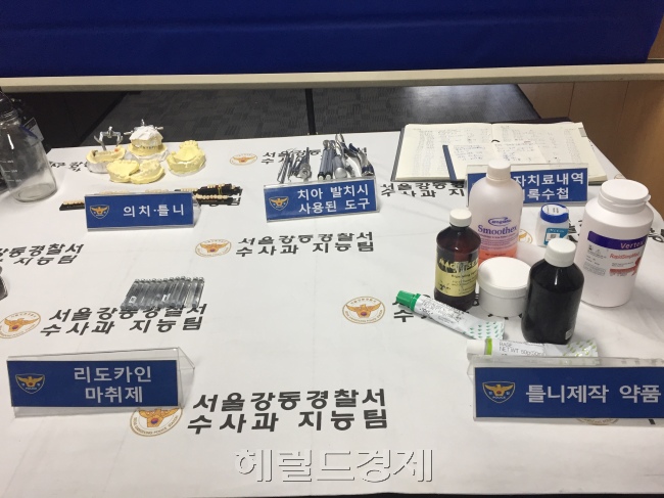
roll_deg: +3.5
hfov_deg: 61.7
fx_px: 556
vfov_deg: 48.2
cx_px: 332
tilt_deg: -36.4
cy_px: 249
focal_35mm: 29
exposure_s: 1/30
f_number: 2.2
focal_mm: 4.15
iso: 40
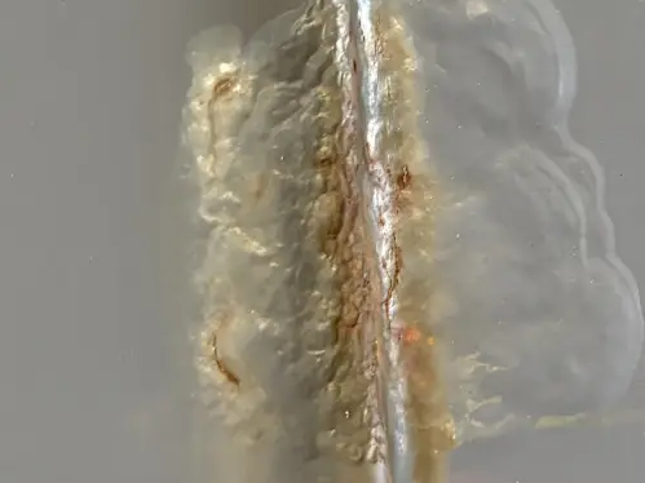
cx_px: 346
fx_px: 1863
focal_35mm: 100
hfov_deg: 19.6
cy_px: 205
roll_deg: +0.4
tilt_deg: -5.1
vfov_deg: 14.8
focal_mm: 5.96
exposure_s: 1/116
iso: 125
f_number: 1.6
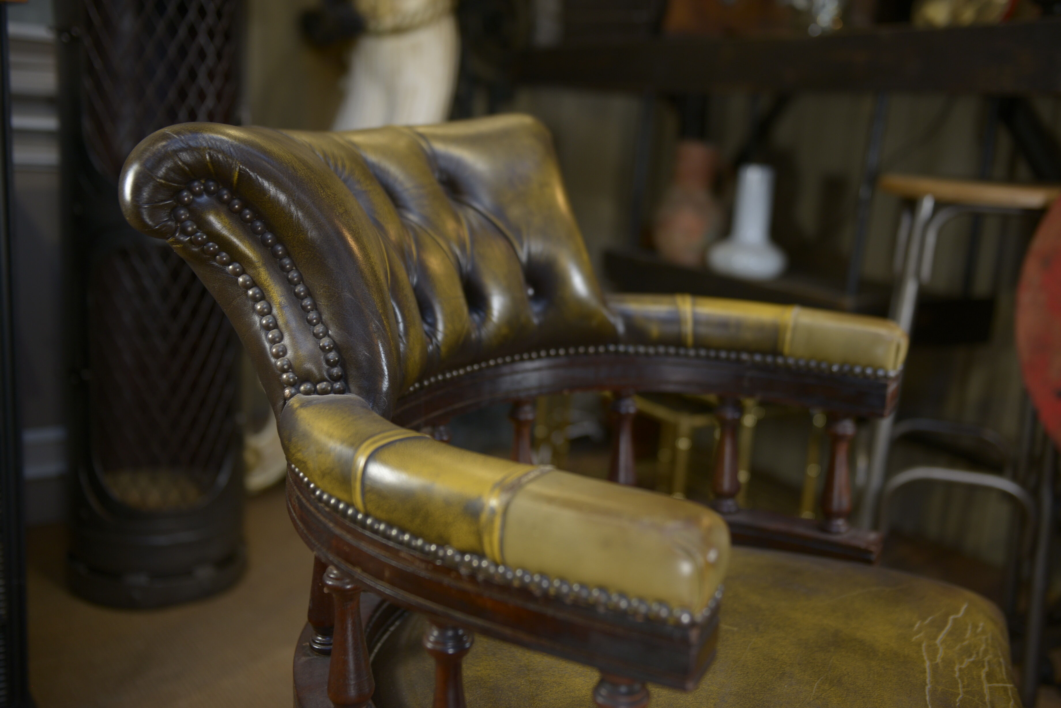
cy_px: 354
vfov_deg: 35.1
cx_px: 530
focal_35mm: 38
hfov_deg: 50.7
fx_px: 1120
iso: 320
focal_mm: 38
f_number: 2.8
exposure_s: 1/50
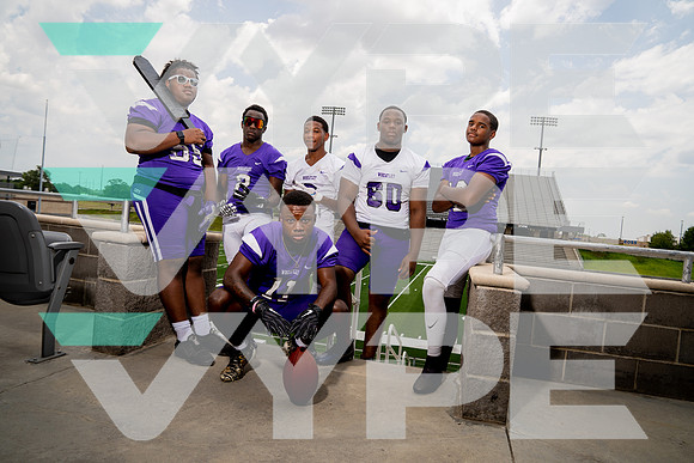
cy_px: 232
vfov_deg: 53.2
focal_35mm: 24
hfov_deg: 73.7
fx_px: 463
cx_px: 347
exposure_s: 1/250
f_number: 6.3
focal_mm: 24
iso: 100
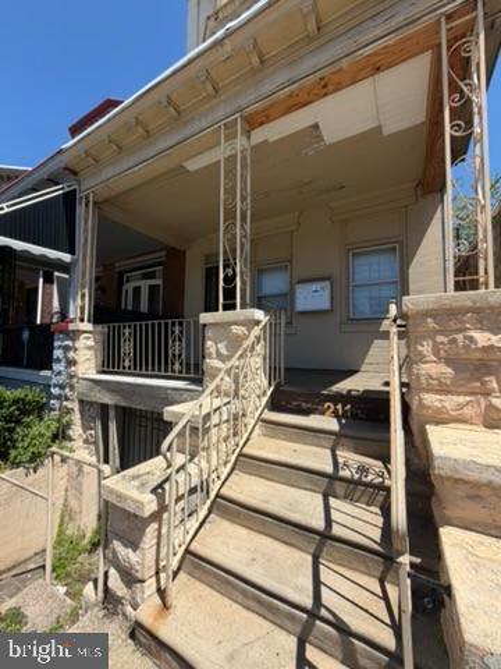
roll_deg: -0.2
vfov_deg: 102.1
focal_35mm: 14
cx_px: 250
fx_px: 270
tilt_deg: +3.5
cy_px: 334
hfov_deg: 85.7
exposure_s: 1/770
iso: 25
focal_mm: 2.22
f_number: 2.2
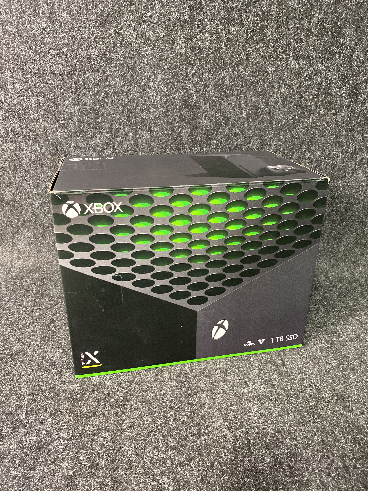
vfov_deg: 67.3
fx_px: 369
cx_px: 184
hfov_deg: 53.1
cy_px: 246
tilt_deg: -22.7
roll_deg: +0.0
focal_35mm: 26
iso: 640
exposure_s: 1/35
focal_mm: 4.25
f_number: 1.8
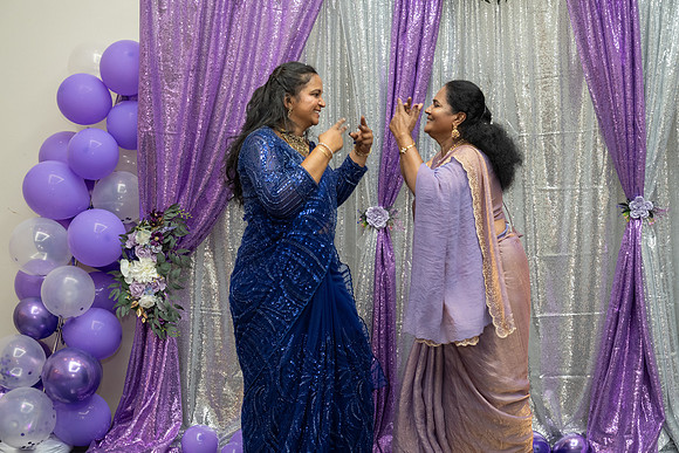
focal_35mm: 63
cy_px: 226
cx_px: 340
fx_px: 1188
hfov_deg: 31.9
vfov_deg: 21.6
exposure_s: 1/160
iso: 1000
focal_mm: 62
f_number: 4.5
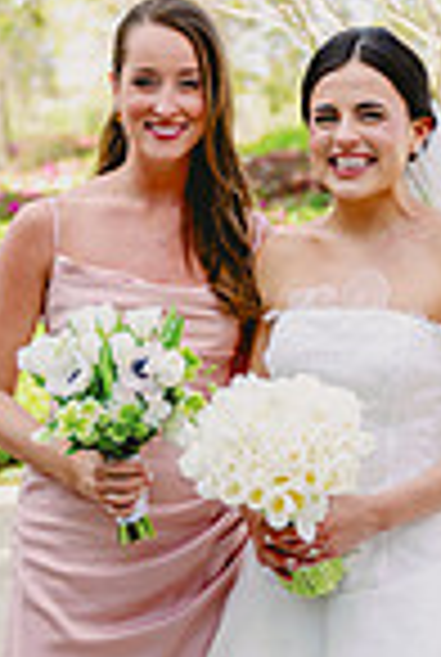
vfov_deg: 12.5
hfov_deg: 8.5
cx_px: 297
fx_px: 2981
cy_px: 572
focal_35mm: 163
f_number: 2.8
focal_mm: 53
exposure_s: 1/800
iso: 200
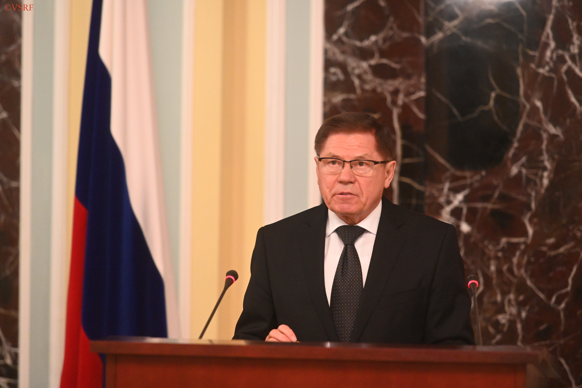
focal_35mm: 170
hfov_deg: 12.1
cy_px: 194
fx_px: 2748
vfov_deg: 8.1
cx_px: 291
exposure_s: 1/200
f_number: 2.8
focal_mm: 170
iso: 6400
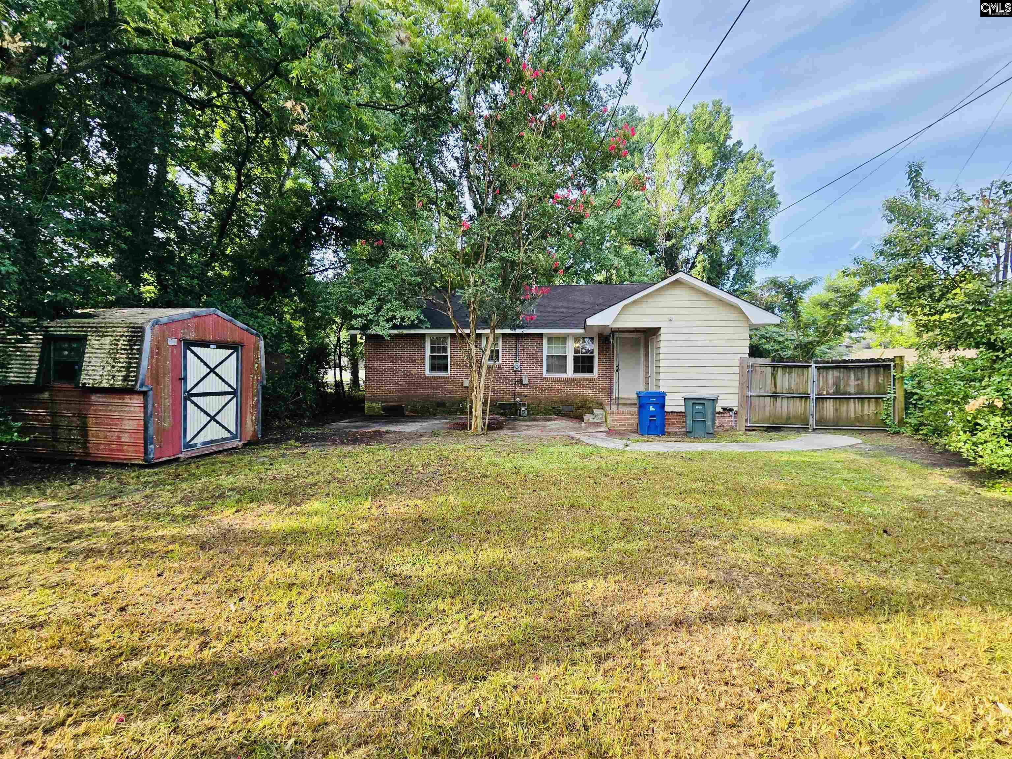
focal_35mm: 13
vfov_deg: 89.9
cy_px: 380
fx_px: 380
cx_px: 506
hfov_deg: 106.2
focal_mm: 2.2
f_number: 2.2
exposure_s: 1/544
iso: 50
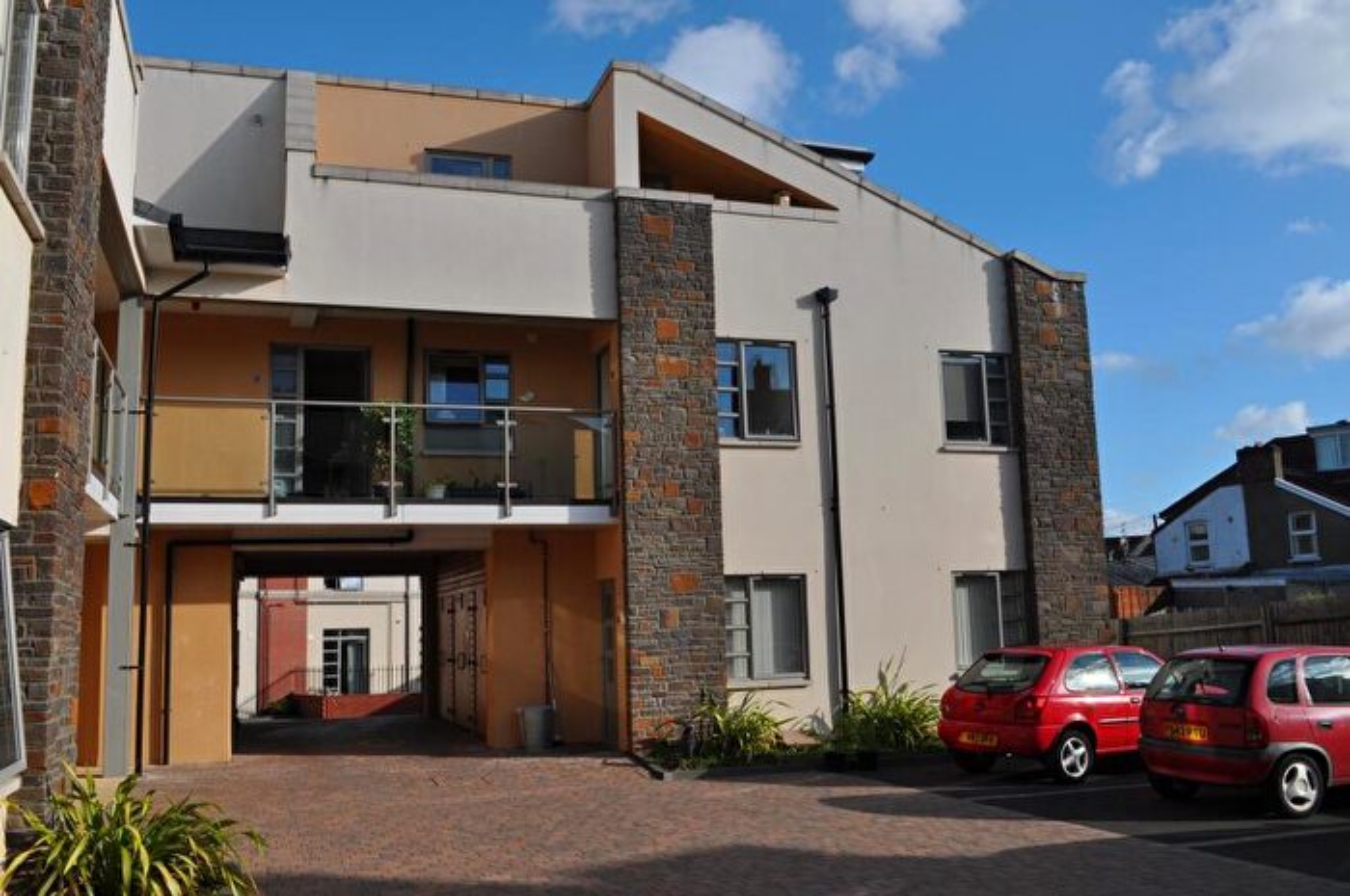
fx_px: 1236
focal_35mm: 33
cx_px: 675
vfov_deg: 39.9
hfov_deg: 57.3
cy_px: 448
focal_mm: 22
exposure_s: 1/400
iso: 200
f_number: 10
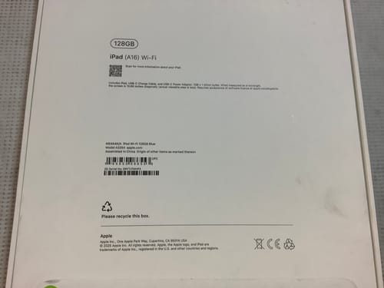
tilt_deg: -75.6
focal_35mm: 31
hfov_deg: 58.4
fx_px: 344
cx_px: 192
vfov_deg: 45.4
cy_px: 144
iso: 80
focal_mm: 3.3
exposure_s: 1/50
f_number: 2.4
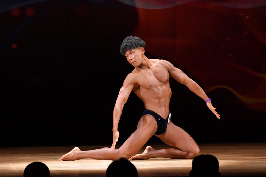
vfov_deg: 4.6
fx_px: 2216
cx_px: 133
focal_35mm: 300
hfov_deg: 6.9
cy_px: 88
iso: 4000
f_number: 5.6
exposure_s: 1/400
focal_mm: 200
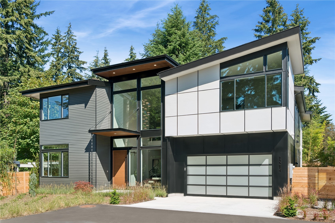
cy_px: 112
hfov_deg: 61.9
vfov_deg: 43.6
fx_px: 279
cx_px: 168
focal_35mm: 30
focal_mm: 30
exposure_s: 1/90
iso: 100
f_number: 8
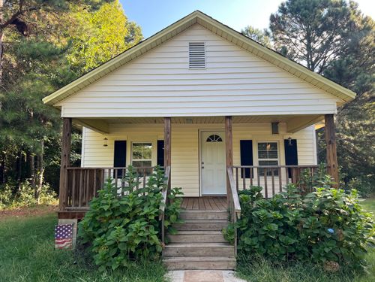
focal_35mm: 26
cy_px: 141
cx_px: 188
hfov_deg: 67.3
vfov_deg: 53.1
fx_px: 282
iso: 50
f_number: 1.5
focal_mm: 5.7
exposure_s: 1/349
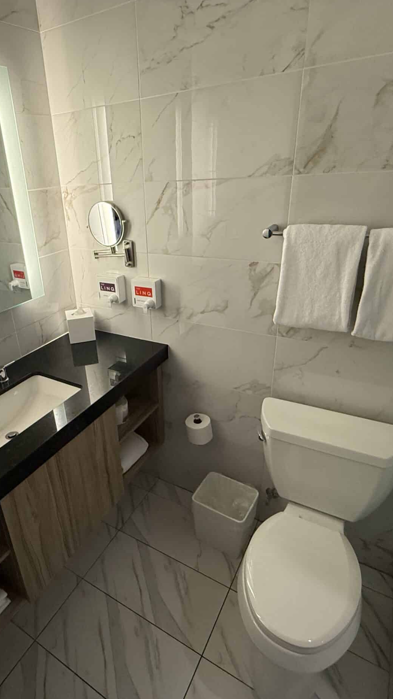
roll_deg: +4.0
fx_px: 389
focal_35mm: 21
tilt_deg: -24.3
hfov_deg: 52.7
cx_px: 133
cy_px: 346
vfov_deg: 83.8
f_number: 2.2
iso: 250
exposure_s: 1/120
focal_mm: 2.22
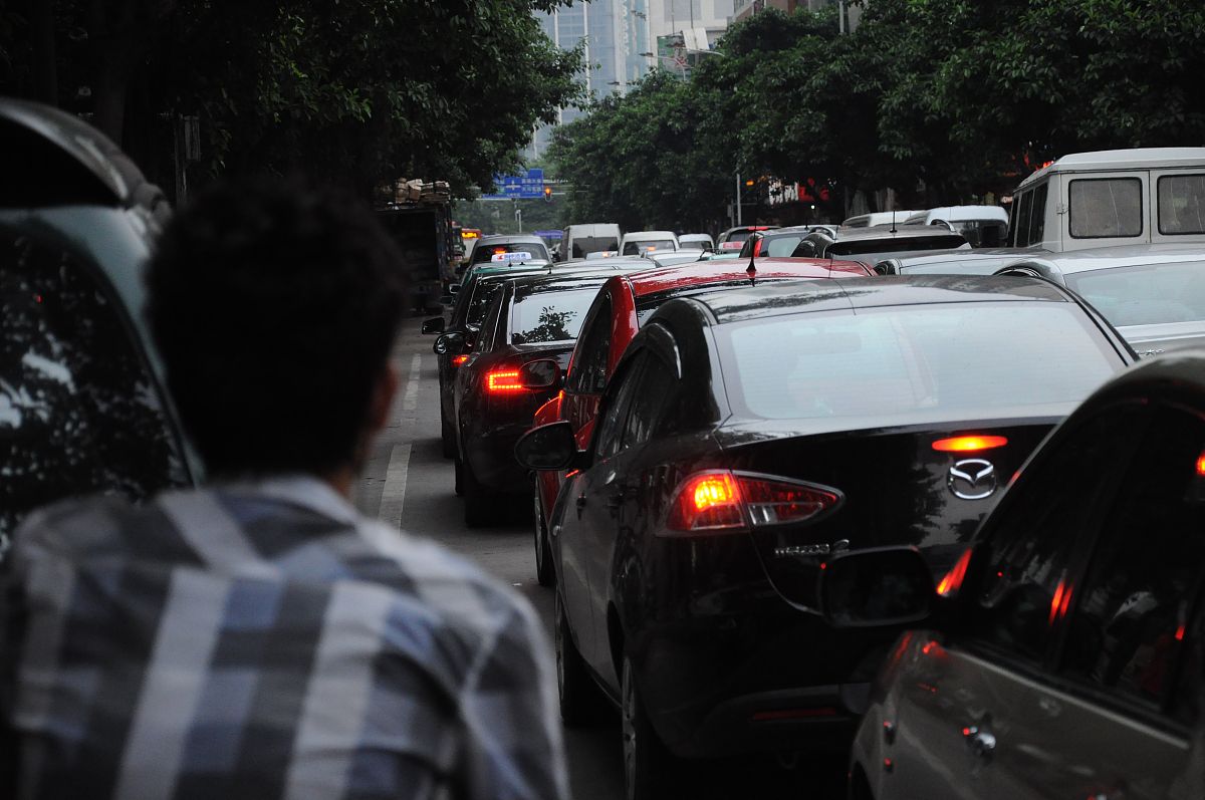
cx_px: 602
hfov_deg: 18.2
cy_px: 400
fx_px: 3761
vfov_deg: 12.1
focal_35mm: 112
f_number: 5.3
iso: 1600
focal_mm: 75
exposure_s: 1/250
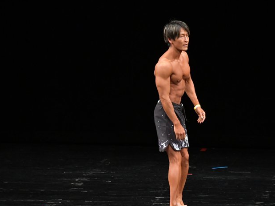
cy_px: 110
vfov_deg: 4.3
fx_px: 2724
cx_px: 163
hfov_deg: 5.8
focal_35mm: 343
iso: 3200
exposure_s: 1/400
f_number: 5.6
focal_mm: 190
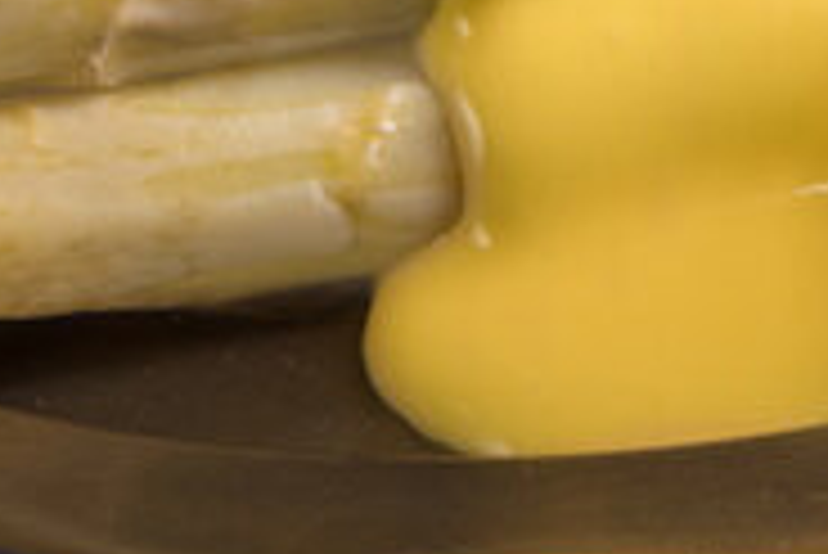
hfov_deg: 6.9
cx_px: 783
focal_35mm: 296
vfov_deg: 4.6
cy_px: -401
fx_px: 6813
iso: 100
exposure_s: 1/160
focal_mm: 60
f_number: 22
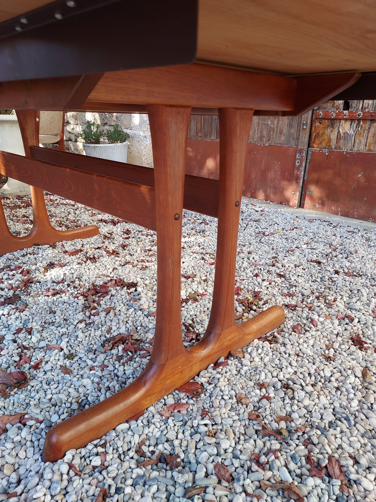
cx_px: 188
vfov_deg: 71.6
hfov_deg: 56.8
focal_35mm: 24
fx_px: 348
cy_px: 251
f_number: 1.8
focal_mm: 4.6
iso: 40
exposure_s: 1/103
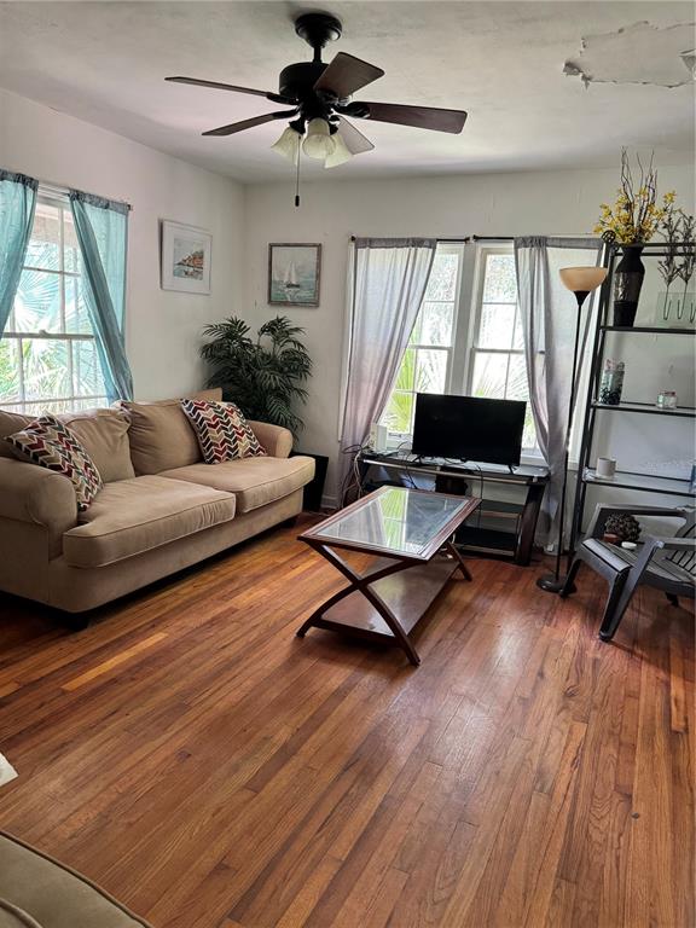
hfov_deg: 56.8
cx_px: 348
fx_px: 643
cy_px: 464
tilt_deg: -12.9
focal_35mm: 24
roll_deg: -2.1
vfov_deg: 71.6
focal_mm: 6.76
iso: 320
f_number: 1.78
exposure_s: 1/60
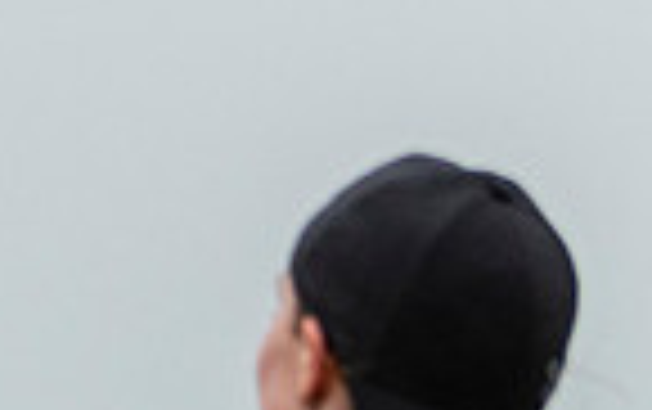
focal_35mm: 1985
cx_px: -1159
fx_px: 35313
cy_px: 876
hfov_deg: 1.1
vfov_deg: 0.7
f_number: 4
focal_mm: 200
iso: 560
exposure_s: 1/1250
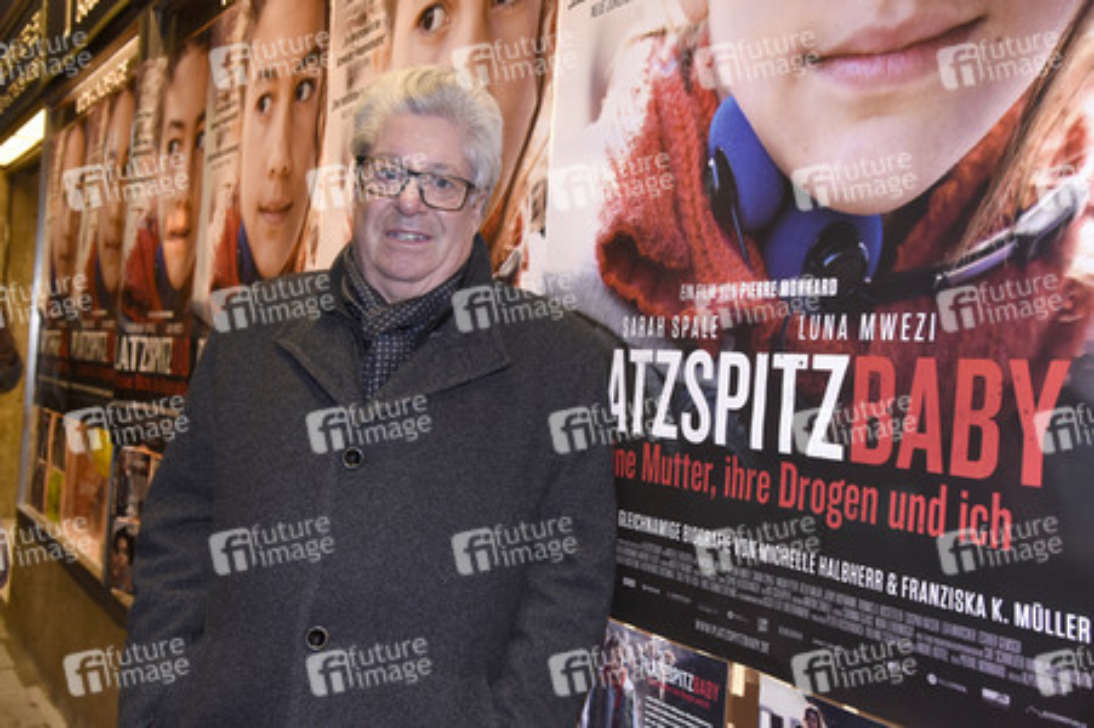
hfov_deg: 54.5
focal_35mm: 35
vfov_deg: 37.8
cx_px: 547
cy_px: 364
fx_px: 1063
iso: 2500
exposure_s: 1/80
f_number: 6.3
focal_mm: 35
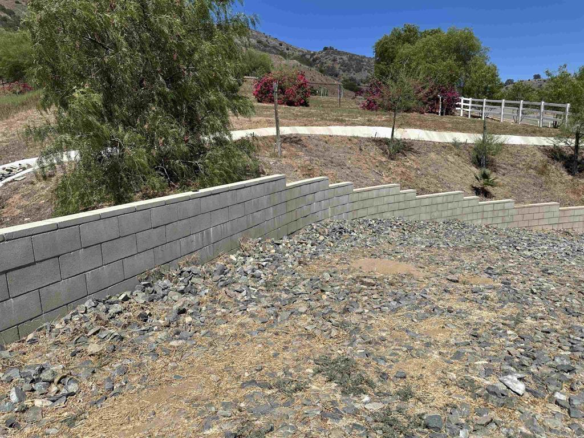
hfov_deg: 71.6
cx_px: 292
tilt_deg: -12.5
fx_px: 405
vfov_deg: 56.8
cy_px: 219
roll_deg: +1.0
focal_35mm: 24
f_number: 1.78
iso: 80
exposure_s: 1/6211
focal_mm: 6.86
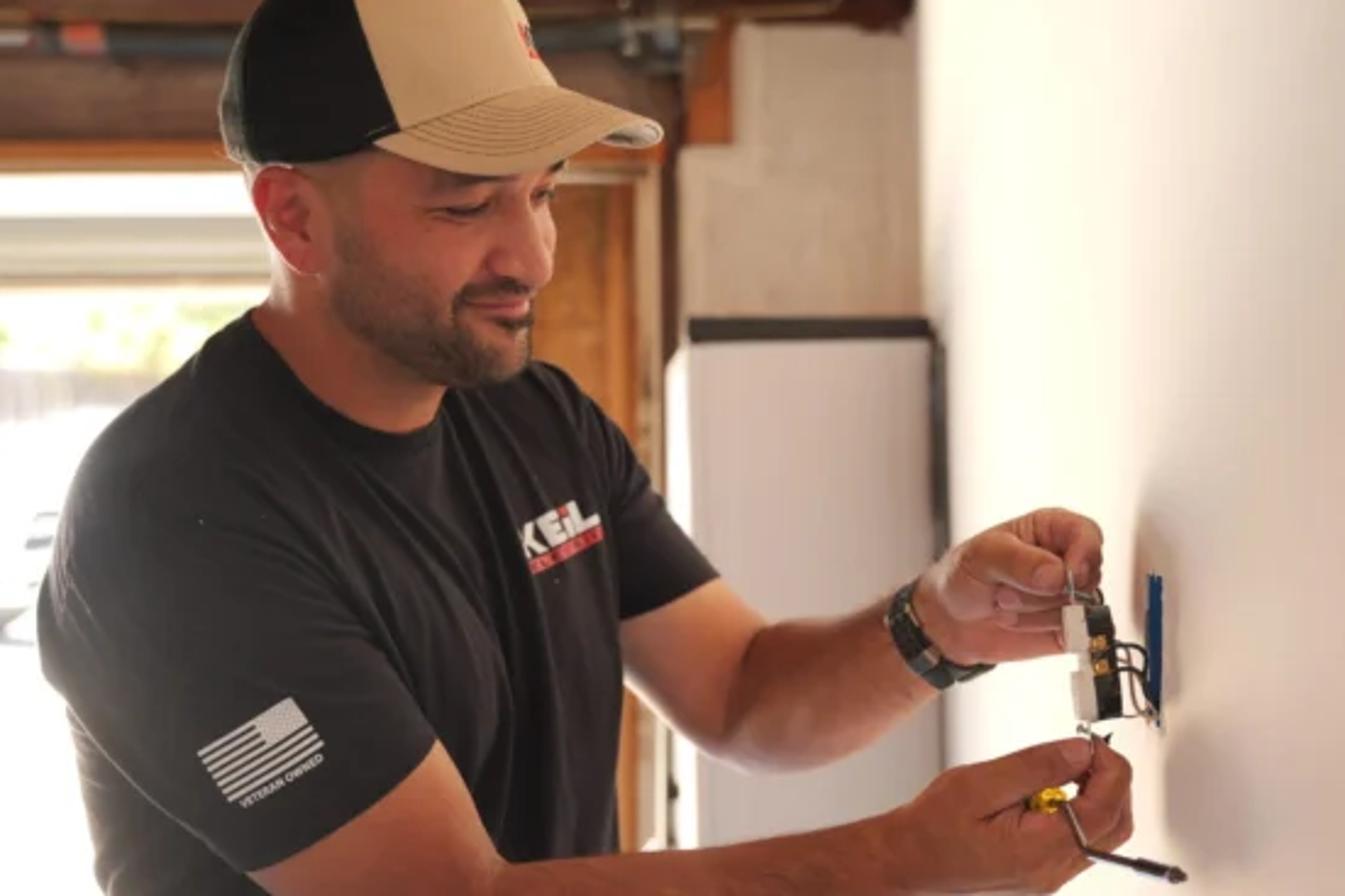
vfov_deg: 29.2
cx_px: 788
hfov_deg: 42.6
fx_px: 1718
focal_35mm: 46
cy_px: 457
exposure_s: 1/125
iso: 1250
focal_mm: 33
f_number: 2.8
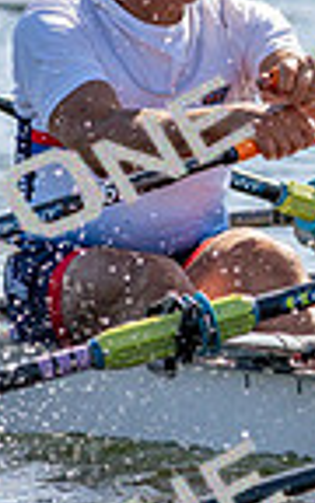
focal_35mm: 823
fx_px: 11304
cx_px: 150
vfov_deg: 2.6
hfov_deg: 1.6
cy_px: 65
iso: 400
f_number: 5.6
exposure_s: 1/2000
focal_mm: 200
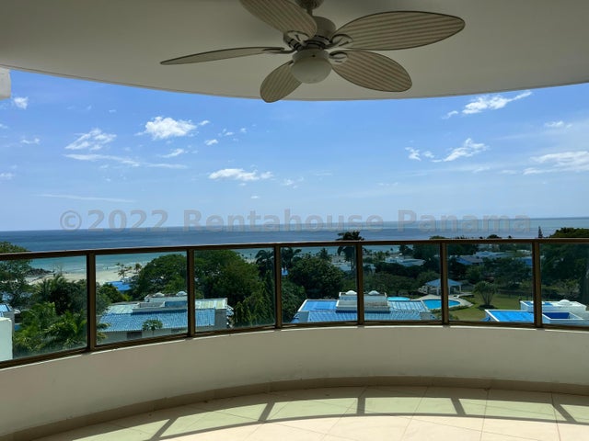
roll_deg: +1.1
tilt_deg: -0.3
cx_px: 294
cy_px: 220
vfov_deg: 53.1
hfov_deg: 67.3
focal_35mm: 26
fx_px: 442
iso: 50
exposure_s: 1/6897
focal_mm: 5.1
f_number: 1.6
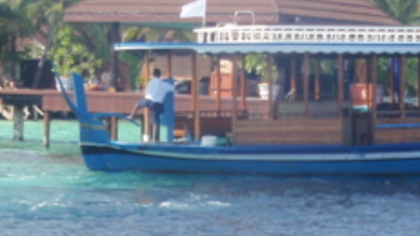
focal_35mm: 136
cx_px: 160
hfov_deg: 15.8
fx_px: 1515
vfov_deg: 8.8
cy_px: 290
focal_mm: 6.53
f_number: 6.3
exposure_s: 1/160
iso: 64
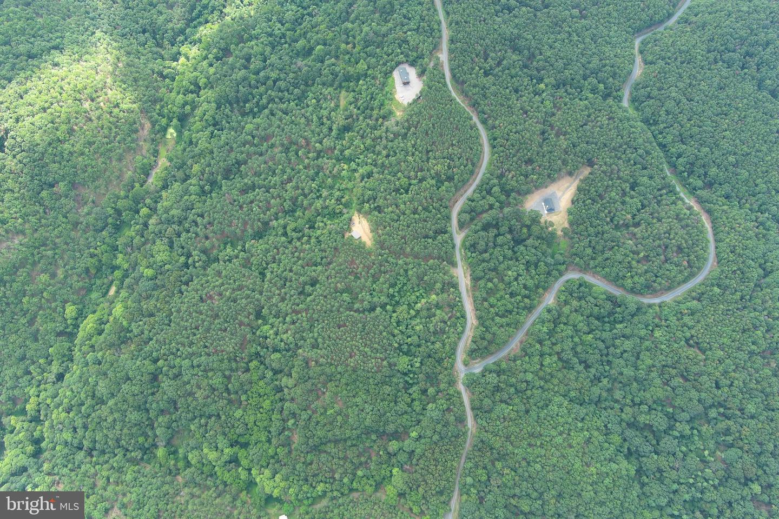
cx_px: 390
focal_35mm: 29
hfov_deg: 63.7
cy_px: 260
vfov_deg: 45.0
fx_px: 627
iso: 100
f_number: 2.8
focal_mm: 10.57
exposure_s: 1/136
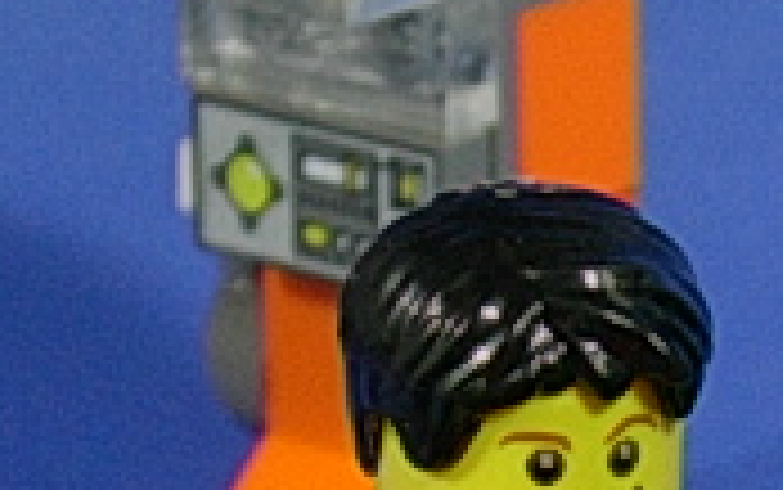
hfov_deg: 7.1
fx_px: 6256
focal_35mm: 293
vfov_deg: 4.5
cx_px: 698
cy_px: 508
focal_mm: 11.3
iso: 70
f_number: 3.8
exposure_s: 1/5.8
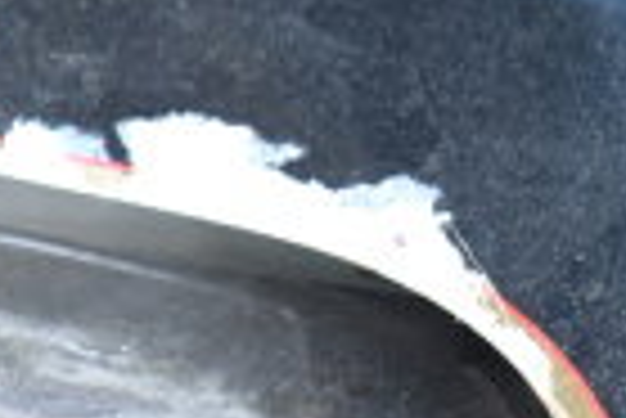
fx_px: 3554
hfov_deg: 9.6
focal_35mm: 204
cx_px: -486
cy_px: 654
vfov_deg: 6.6
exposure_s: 1/50
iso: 640
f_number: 4.2
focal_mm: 31
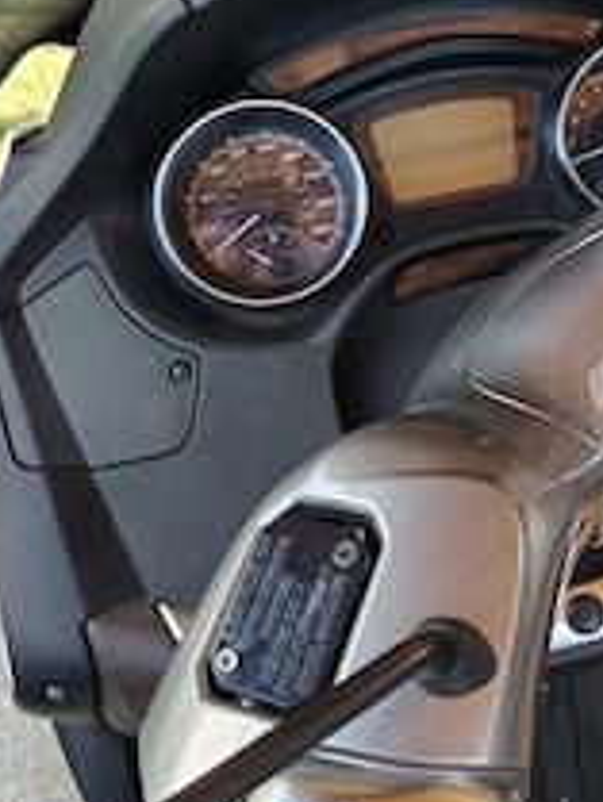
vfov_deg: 40.5
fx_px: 1067
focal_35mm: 46
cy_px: 246
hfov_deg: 30.8
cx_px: 480
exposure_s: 1/100
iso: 189
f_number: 1.75
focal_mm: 5.25
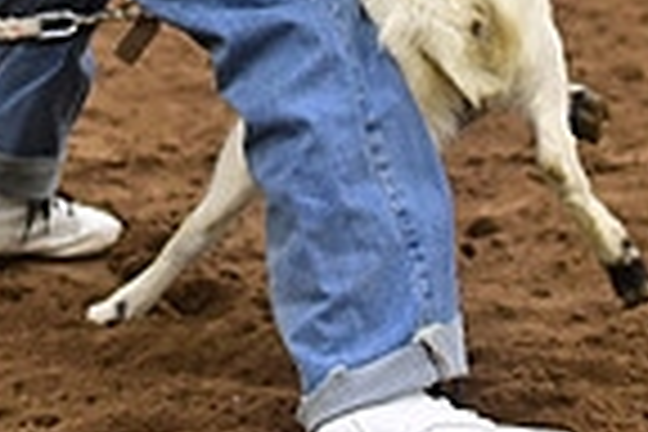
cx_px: 158
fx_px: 5670
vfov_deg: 4.3
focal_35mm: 315
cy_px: -425
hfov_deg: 6.5
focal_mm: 78
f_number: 2.8
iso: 5000
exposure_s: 1/640
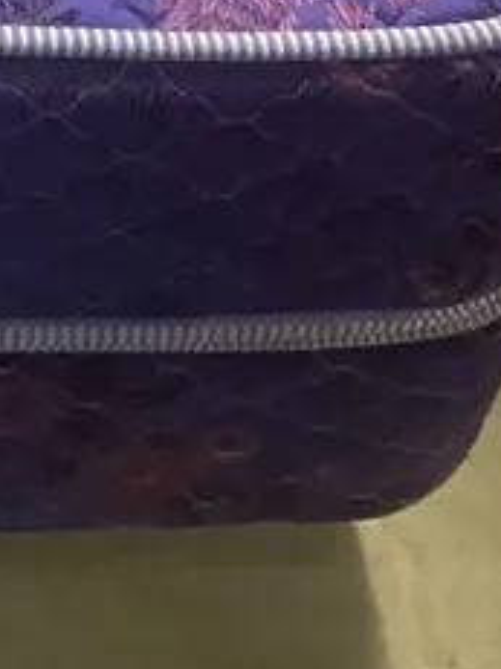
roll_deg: -2.9
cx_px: -429
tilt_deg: -34.8
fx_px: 2395
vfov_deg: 13.3
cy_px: -736
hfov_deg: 11.1
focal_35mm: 124
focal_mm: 3.99
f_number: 1.8
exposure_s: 1/50
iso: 200
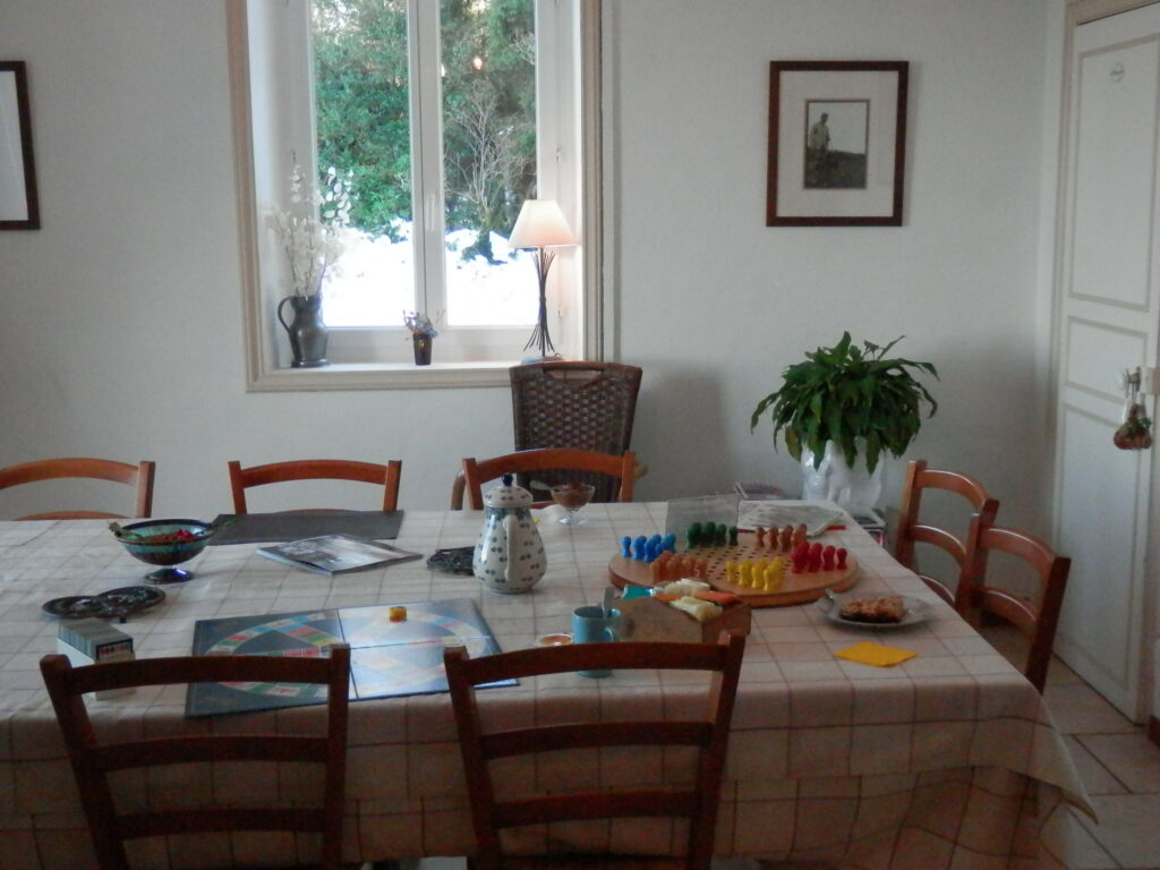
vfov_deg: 36.0
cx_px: 580
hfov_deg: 46.8
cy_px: 435
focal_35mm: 40
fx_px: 1340
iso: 800
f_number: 3.7
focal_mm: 7.3
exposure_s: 1/160
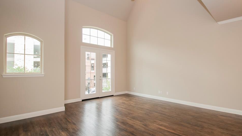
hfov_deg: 95.9
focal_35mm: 17
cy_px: 66
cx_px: 125
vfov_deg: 63.9
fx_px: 109
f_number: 5.6
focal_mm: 10
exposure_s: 1/125
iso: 800
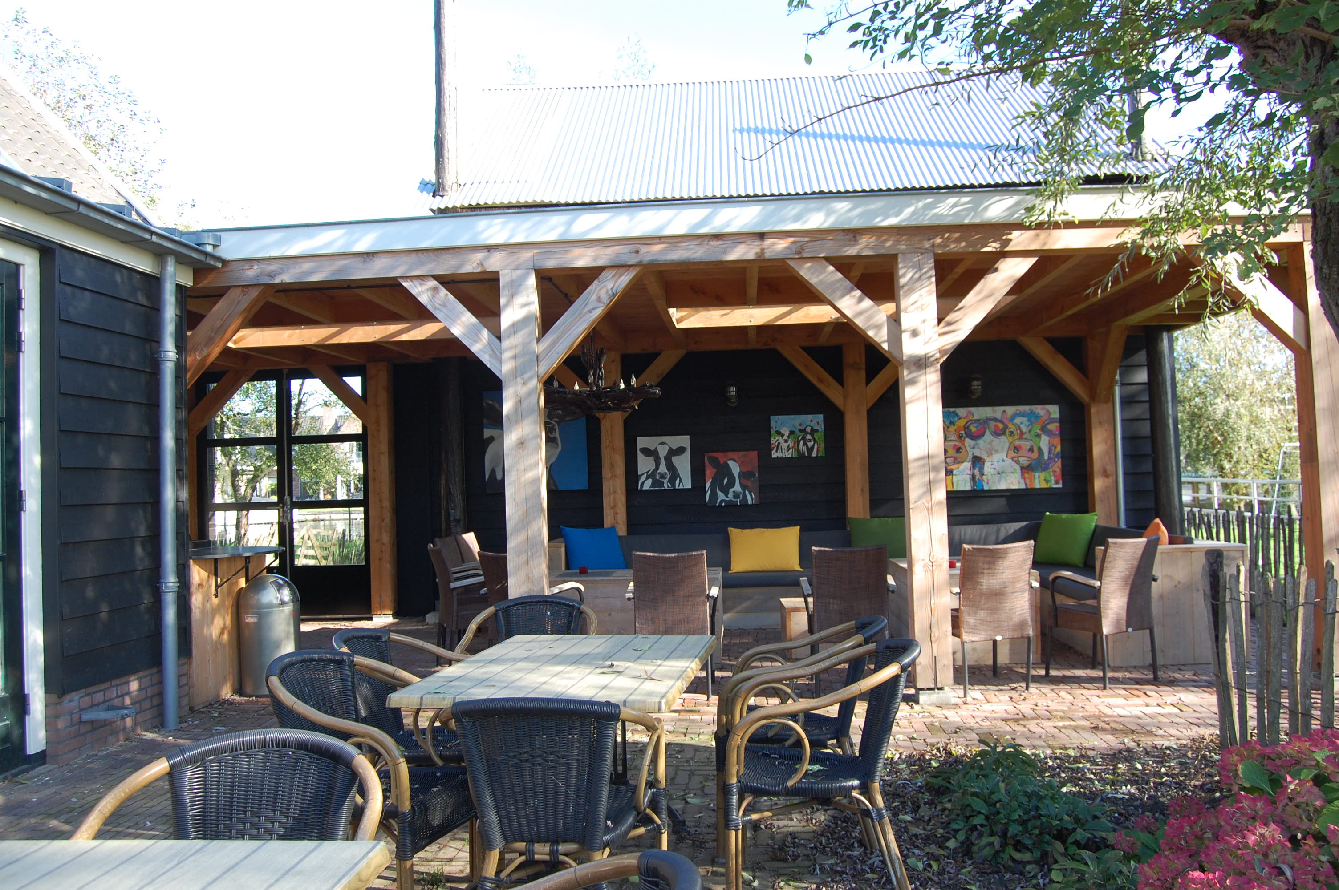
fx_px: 1003
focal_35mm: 27
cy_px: 445
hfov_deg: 67.4
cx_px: 670
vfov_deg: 47.8
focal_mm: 18
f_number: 5.6
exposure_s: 1/125
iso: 250
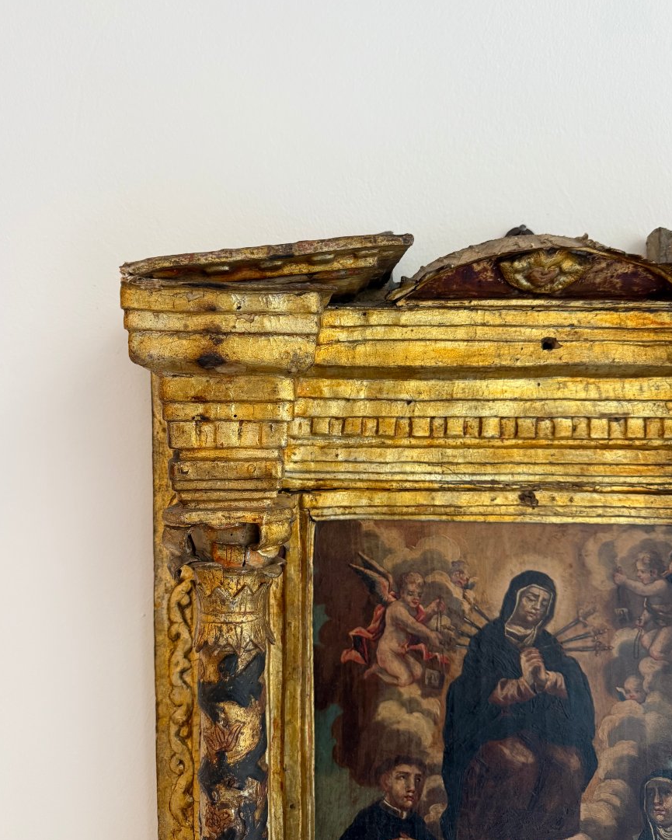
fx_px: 646
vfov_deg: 66.0
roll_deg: -0.5
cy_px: 421
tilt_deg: +1.1
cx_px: 329
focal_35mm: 26
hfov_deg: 54.9
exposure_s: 1/50
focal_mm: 6.76
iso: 250
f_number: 1.78
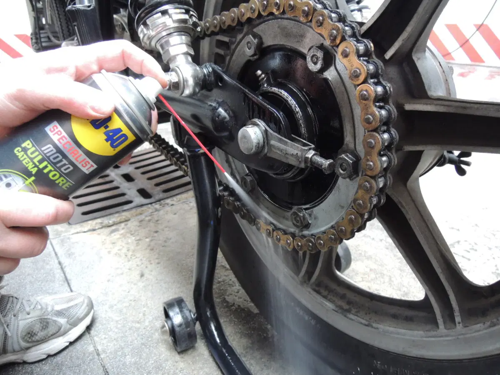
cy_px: 188
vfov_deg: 56.8
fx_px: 347
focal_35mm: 24
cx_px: 250
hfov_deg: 71.6
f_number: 2.8
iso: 400
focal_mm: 4.3
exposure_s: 1/10
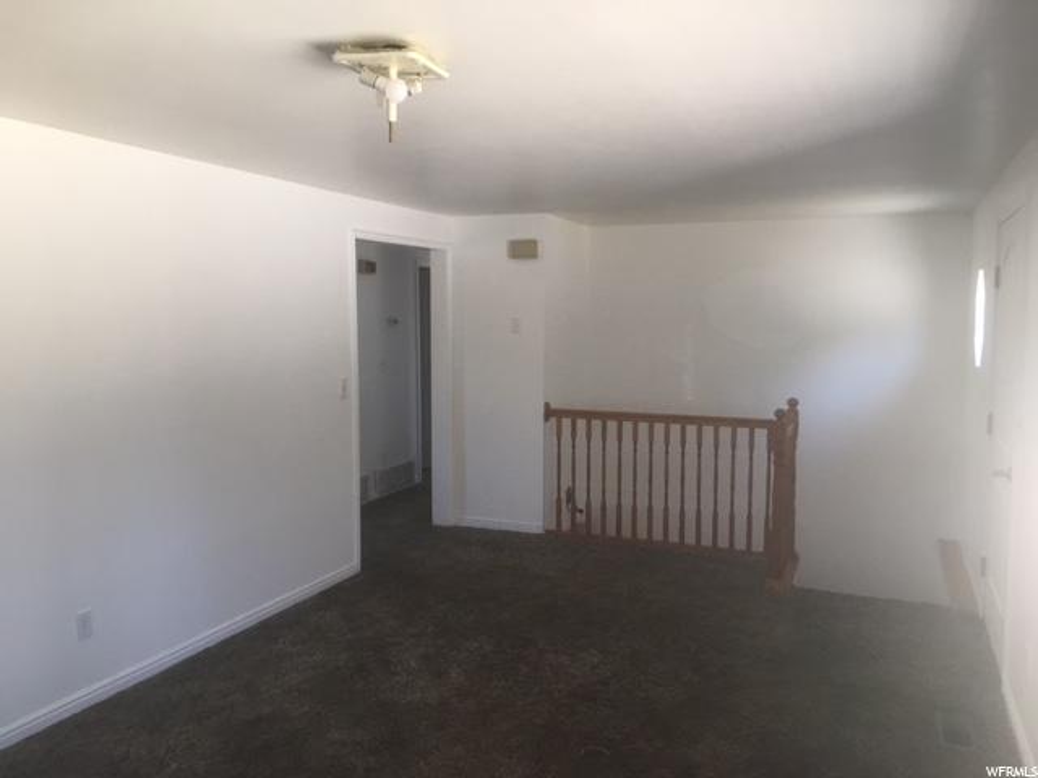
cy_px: 389
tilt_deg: -4.2
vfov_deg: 48.2
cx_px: 519
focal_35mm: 29
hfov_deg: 61.7
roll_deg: -0.1
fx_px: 870
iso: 40
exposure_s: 1/30
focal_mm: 4.15
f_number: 2.2
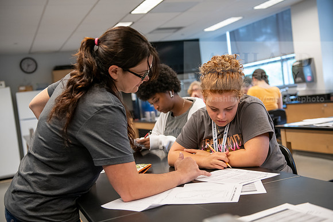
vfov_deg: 29.9
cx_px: 166
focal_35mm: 45
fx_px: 416
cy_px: 111
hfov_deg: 43.6
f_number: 3.2
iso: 1600
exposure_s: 1/200
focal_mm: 45
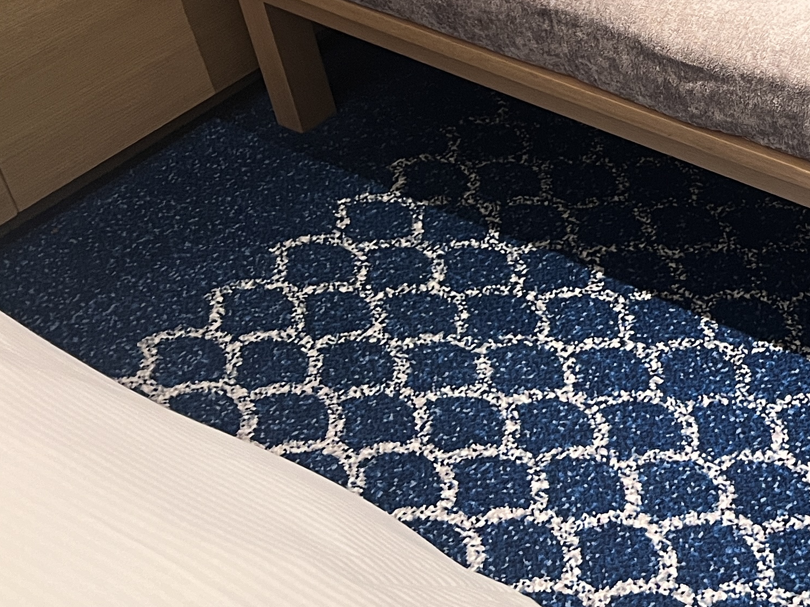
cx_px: 1049
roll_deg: +1.5
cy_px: -121
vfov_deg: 19.7
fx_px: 1638
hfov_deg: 24.3
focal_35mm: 70
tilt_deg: -29.4
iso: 160
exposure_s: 1/50
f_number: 1.5
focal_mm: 5.7
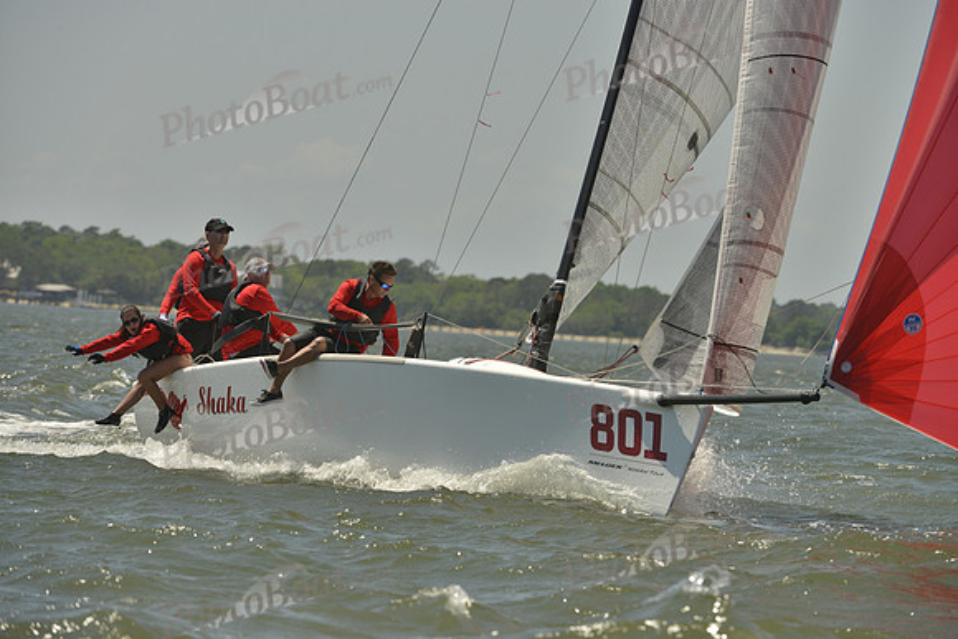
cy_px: 320
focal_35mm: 300
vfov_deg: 4.6
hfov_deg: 6.9
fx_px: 7985
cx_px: 479
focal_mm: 300
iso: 280
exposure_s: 1/1250
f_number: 10
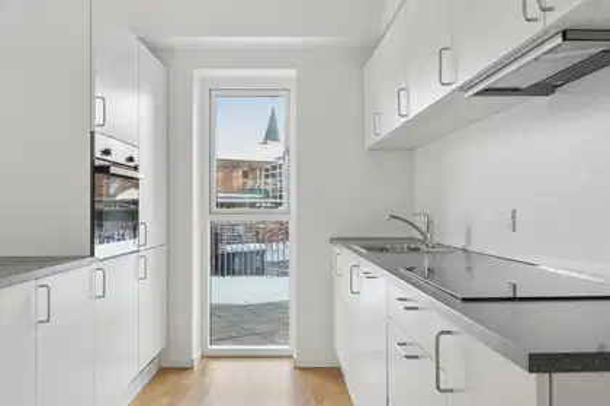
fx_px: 483
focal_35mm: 28
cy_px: 203
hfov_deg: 64.6
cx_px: 305
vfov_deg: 45.7
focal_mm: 19
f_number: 7.1
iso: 320
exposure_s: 1/25
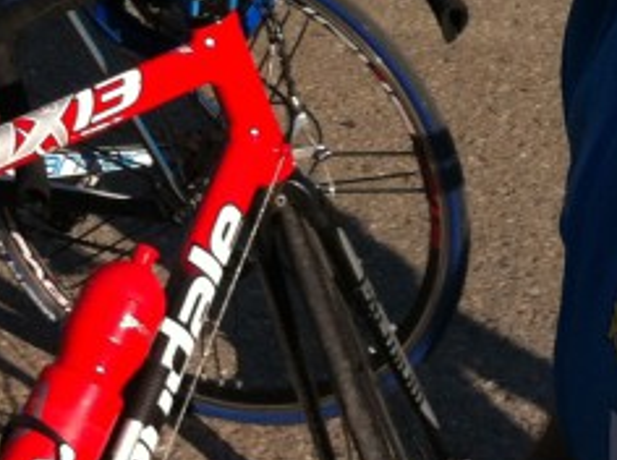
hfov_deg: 13.0
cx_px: 431
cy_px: -384
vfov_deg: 9.3
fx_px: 2704
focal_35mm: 152
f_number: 2.8
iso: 80
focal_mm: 3.85
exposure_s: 1/1160
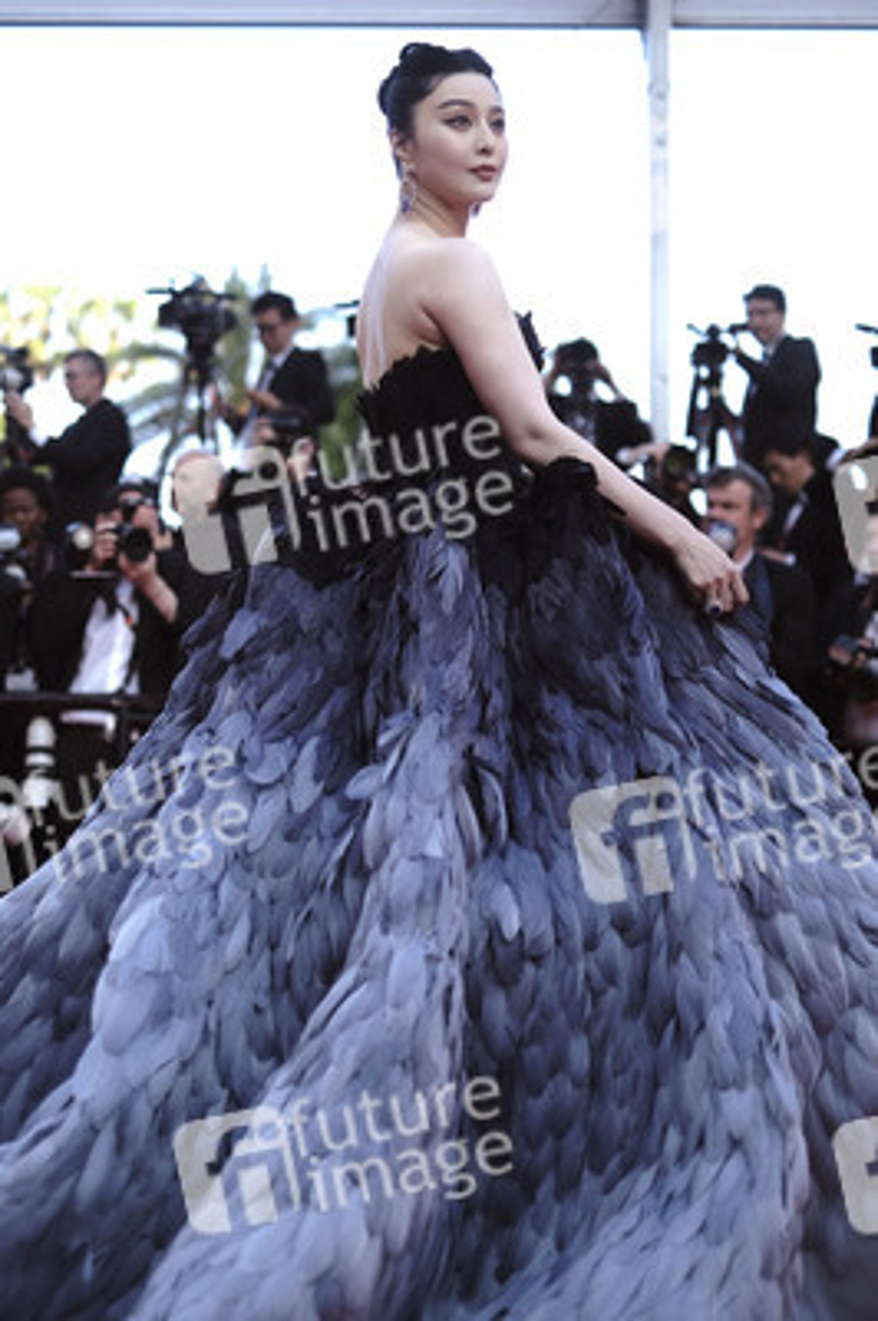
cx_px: 439
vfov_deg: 37.5
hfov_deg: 25.5
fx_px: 1942
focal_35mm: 53
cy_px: 660
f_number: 1.6
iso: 80
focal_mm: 35
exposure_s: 1/500
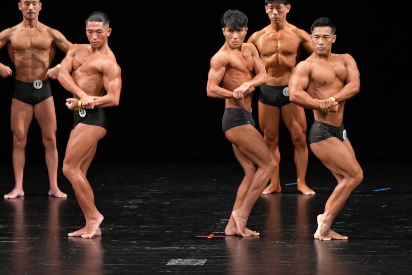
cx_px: 206
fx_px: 3089
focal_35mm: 270
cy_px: 138
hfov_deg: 7.6
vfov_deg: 5.1
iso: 3200
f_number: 5.6
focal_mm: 180
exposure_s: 1/400
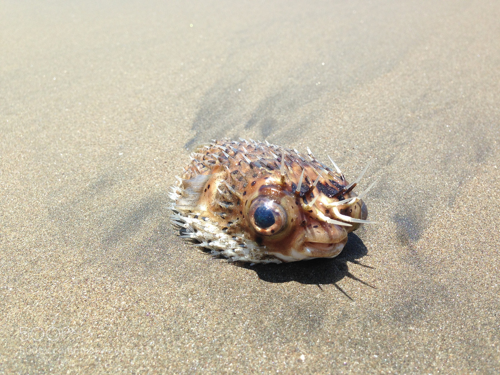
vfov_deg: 42.9
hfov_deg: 55.4
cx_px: 250
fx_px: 477
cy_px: 188
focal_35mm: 33
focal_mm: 4.12
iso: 50
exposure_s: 1/1130
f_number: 2.4
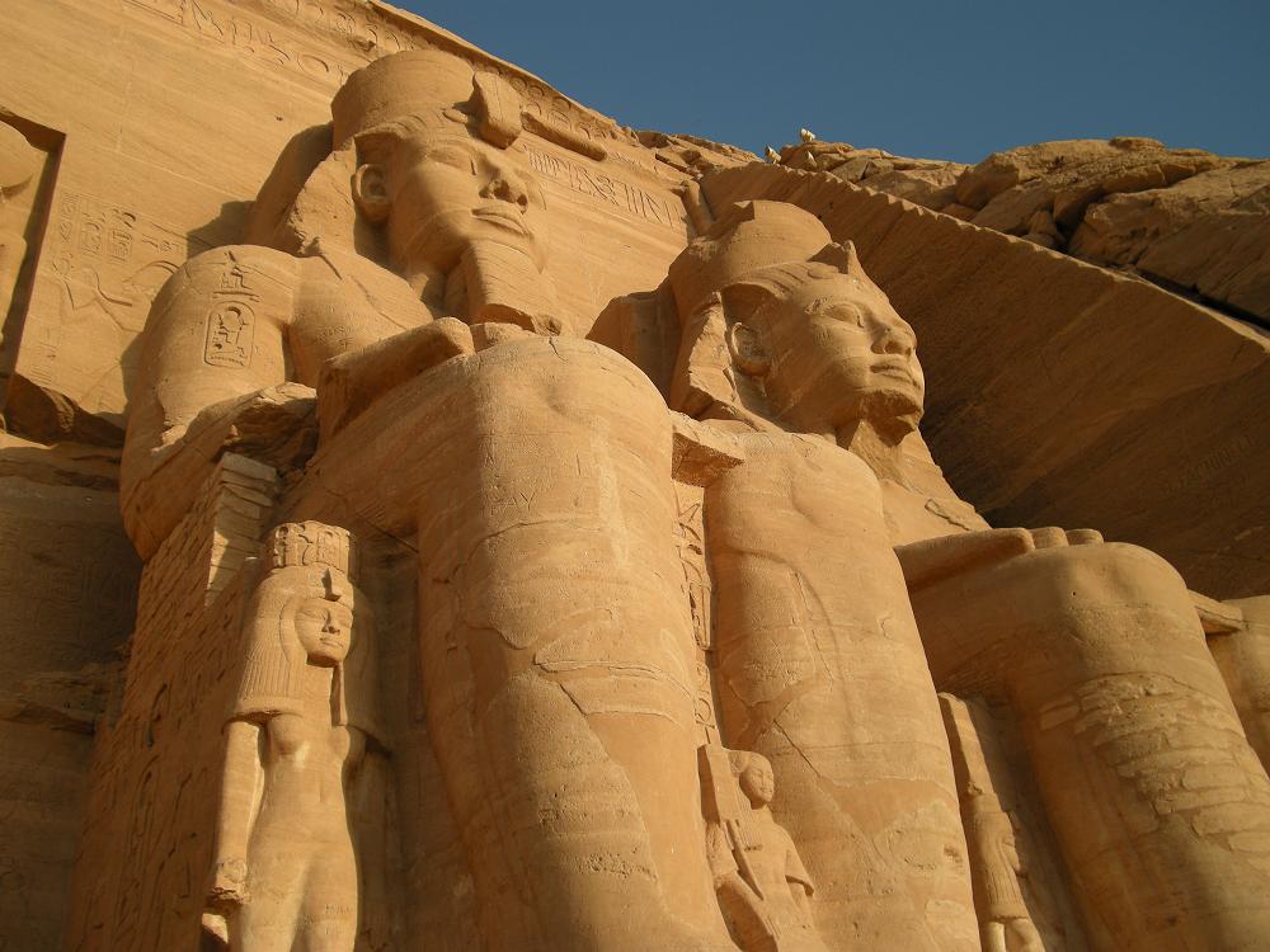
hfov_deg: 50.1
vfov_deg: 38.7
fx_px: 1357
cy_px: 476
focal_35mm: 37
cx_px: 635
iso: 64
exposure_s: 1/886
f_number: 2.8
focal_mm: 7.9
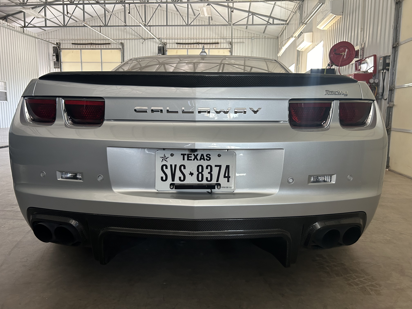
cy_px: 154
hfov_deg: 67.3
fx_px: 309
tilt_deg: -8.4
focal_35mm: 26
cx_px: 206
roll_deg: -0.9
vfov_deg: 53.1
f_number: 1.5
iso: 160
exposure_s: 1/60
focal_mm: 5.7
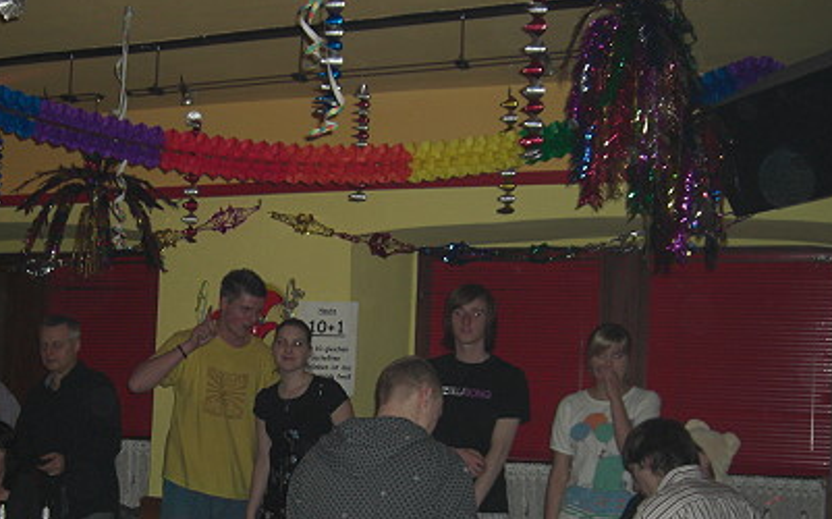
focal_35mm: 57
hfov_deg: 35.4
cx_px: 283
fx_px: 1292
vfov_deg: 22.4
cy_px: 414
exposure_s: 1/60
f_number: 2.8
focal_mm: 7.9
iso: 200
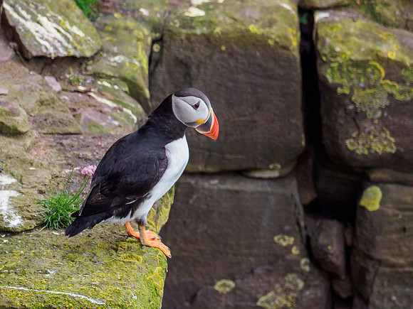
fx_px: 13995
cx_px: 229
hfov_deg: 1.7
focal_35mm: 1173
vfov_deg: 1.3
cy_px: 156
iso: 500
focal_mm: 300
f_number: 4
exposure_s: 1/800
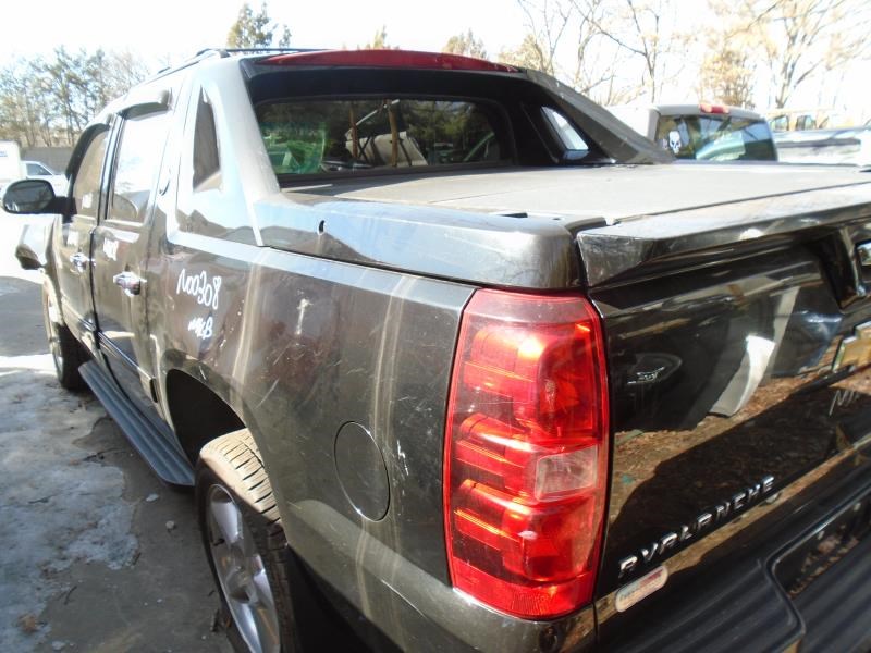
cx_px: 436
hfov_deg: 67.3
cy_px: 326
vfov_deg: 53.1
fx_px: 654
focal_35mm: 26
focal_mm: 4.6
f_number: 3.2
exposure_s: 1/125
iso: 100
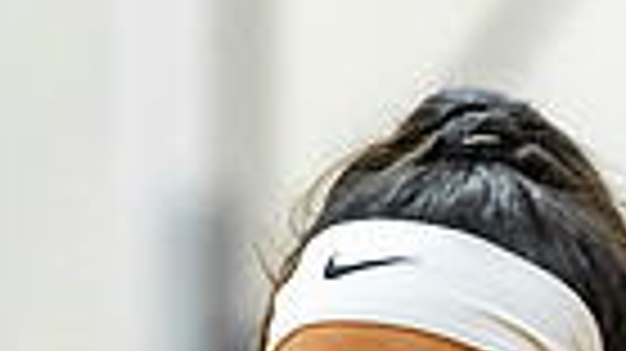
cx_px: 390
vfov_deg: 1.2
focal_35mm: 1014
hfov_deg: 2.1
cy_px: 968
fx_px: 16822
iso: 2000
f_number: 2.8
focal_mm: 200
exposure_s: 1/1250
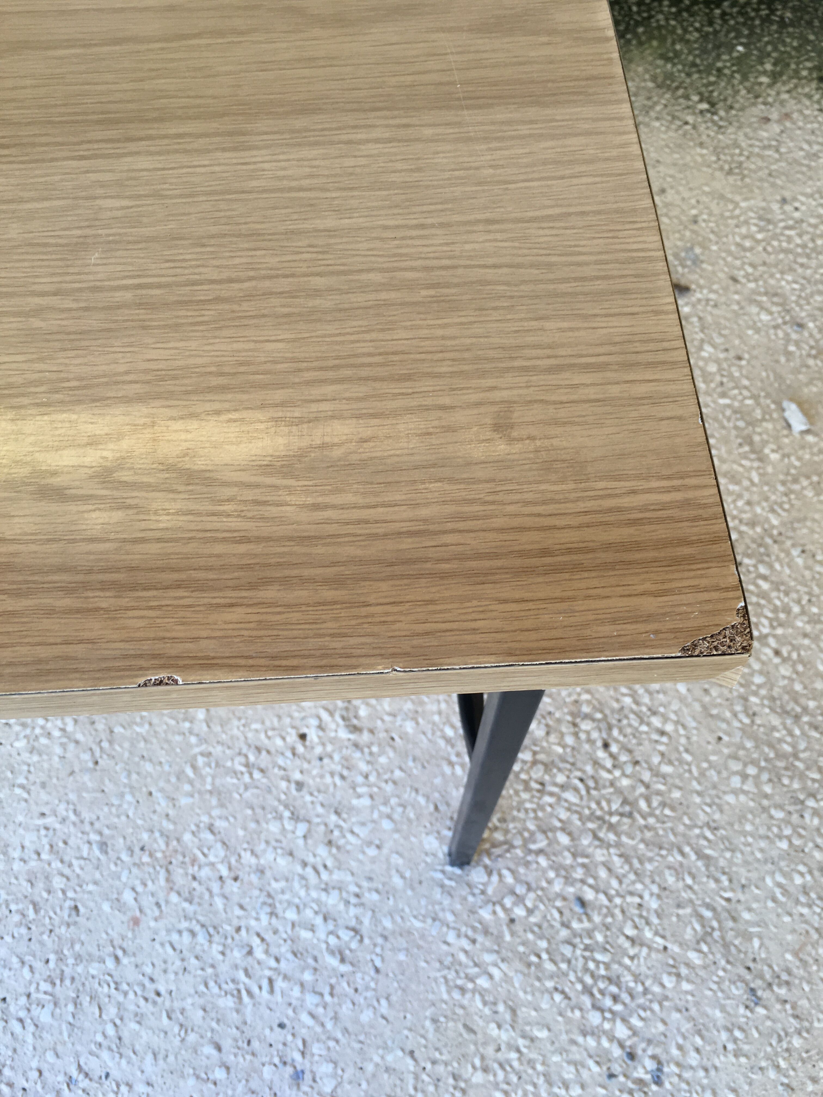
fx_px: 919
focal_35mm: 29
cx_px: 412
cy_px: 548
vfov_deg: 61.7
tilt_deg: -63.3
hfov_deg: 48.2
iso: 32
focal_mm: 4.15
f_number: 2.2
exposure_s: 1/50
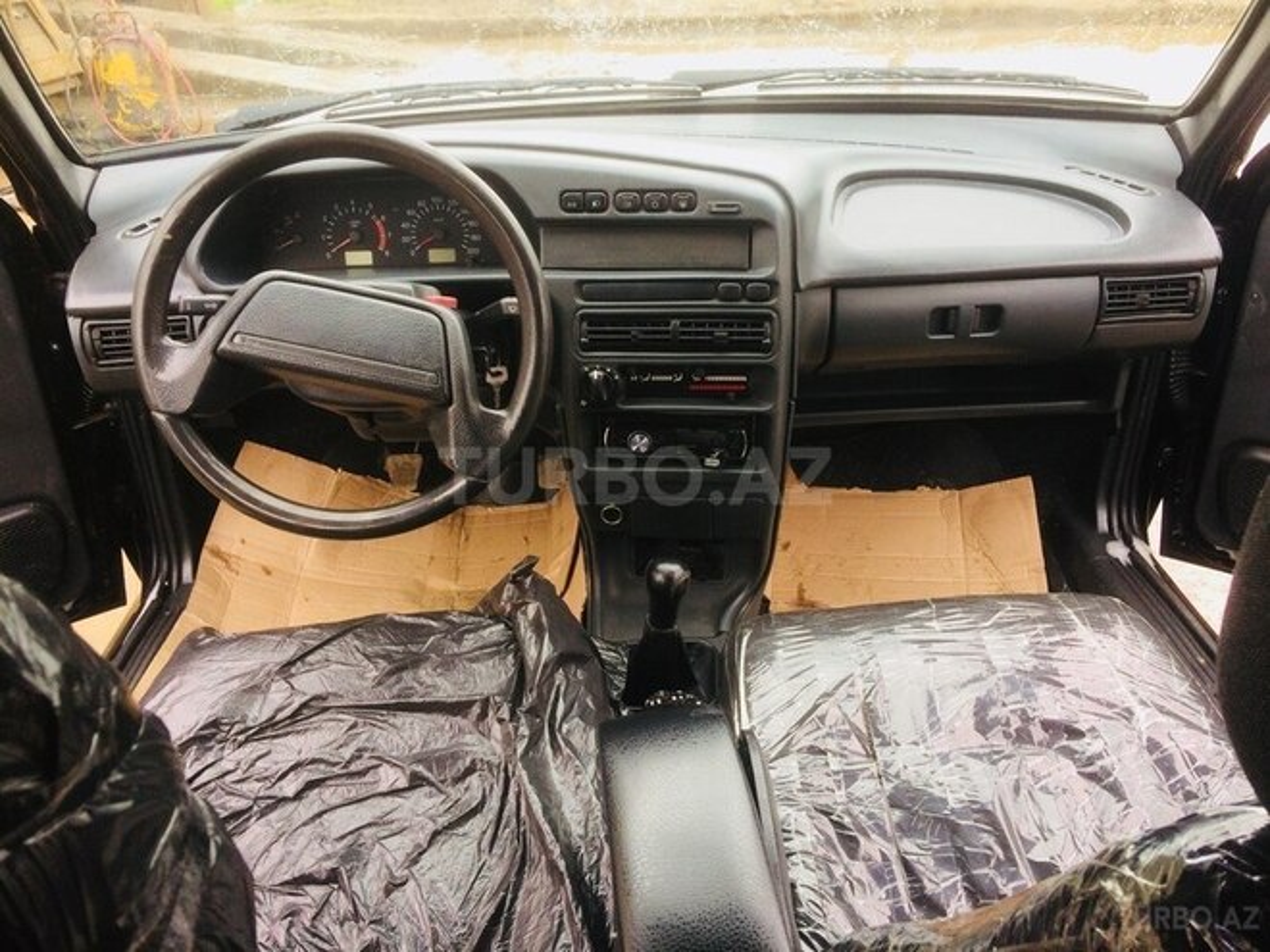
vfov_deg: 48.2
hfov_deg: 61.7
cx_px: 635
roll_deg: +0.5
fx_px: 1064
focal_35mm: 29
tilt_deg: -28.0
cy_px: 476
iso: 64
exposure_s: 1/100
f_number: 2.2
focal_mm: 4.15
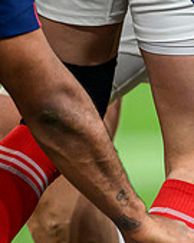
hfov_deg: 1.0
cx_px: 475
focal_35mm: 1498
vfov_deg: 1.3
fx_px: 10761
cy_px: 216
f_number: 2.8
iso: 3200
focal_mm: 400
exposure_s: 1/2000
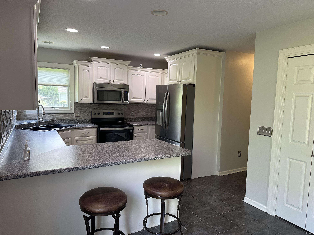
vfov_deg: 56.8
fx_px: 218
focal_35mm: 24
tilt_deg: -5.1
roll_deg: -2.1
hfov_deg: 71.6
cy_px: 118
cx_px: 157
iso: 200
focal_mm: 6.86
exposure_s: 1/120
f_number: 1.78
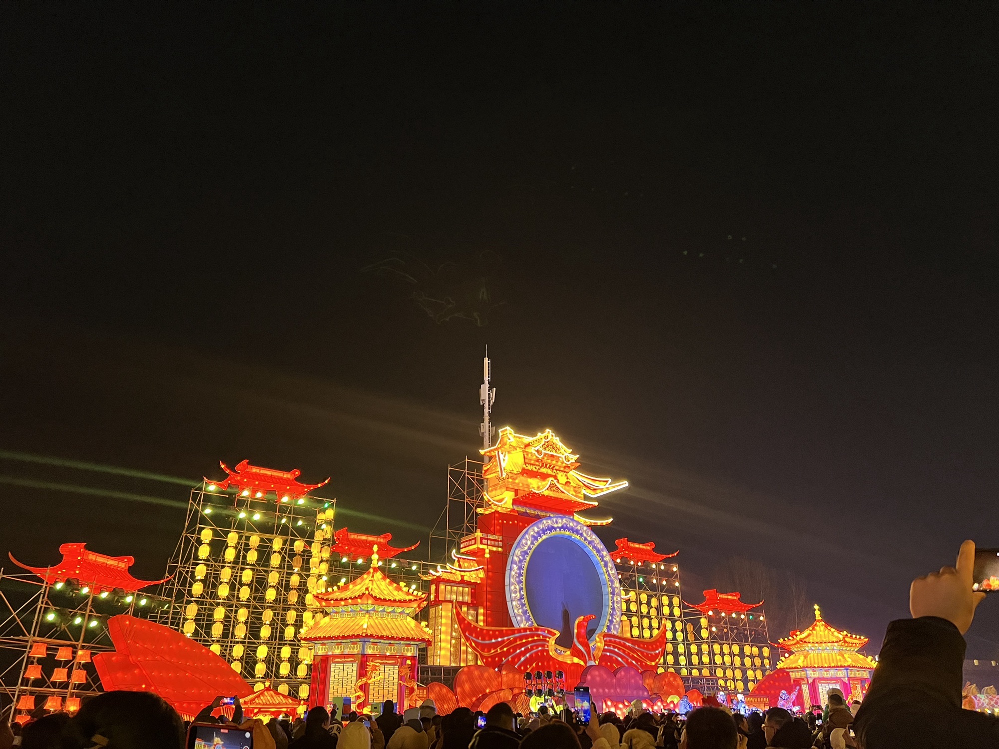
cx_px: 500
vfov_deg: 53.1
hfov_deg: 67.3
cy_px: 374
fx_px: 750
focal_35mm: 26
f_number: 1.5
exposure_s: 1/50
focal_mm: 5.7
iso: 250
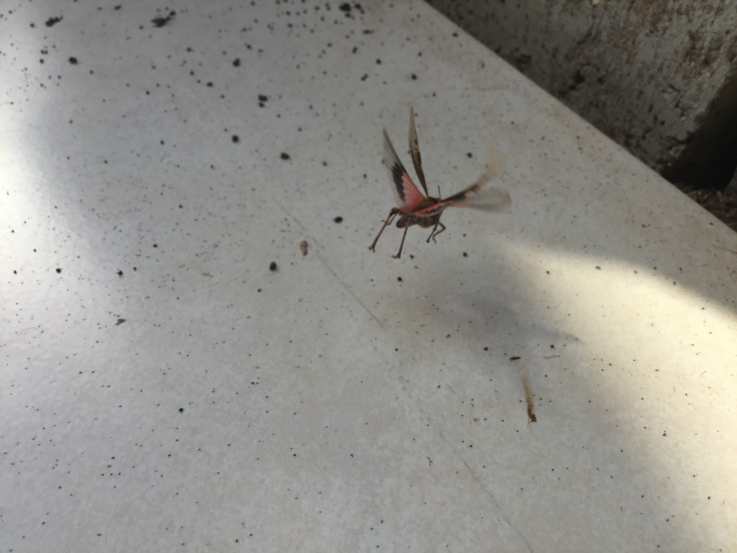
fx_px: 660
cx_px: 368
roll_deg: -1.3
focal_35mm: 31
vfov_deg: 45.4
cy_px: 276
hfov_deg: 58.4
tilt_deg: -43.9
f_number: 2.4
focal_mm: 3.3
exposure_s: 1/1072
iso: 25
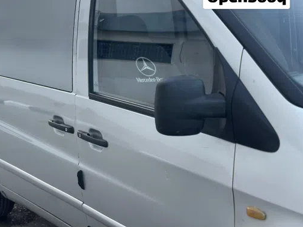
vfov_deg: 24.0
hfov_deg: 31.5
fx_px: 534
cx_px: 112
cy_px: 95
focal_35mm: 61
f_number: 1.78
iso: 125
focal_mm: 6.86
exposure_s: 1/75
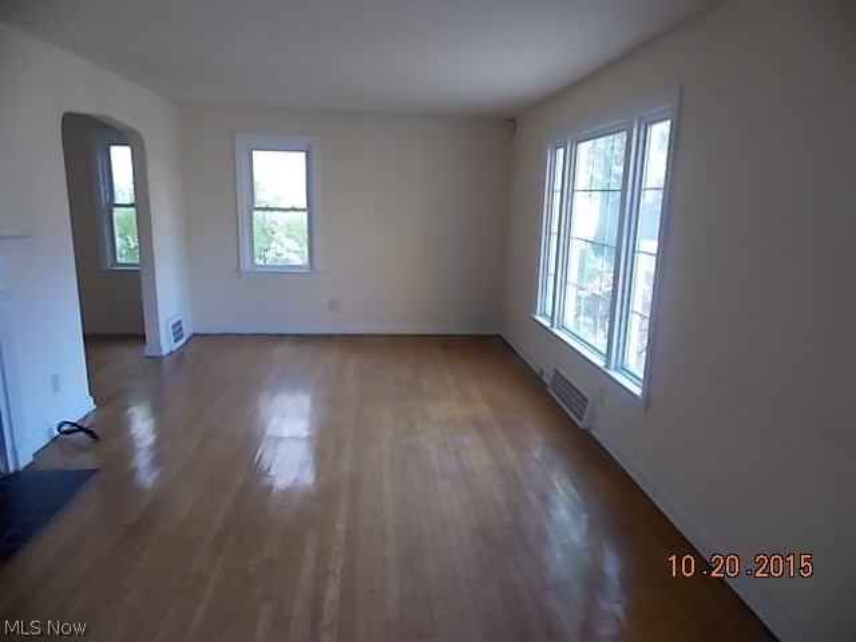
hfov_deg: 73.9
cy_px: 321
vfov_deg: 58.9
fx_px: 569
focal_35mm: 23
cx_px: 428
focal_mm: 4
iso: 160
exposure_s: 1/30
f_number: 3.1
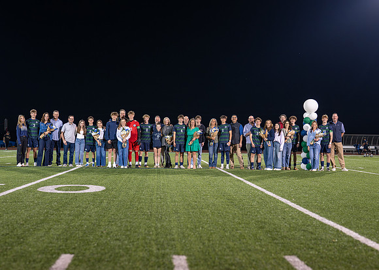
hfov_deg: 33.3
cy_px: 150
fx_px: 633
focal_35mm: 59
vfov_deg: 24.1
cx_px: 199
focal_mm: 50
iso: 1250
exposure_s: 1/400
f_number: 2
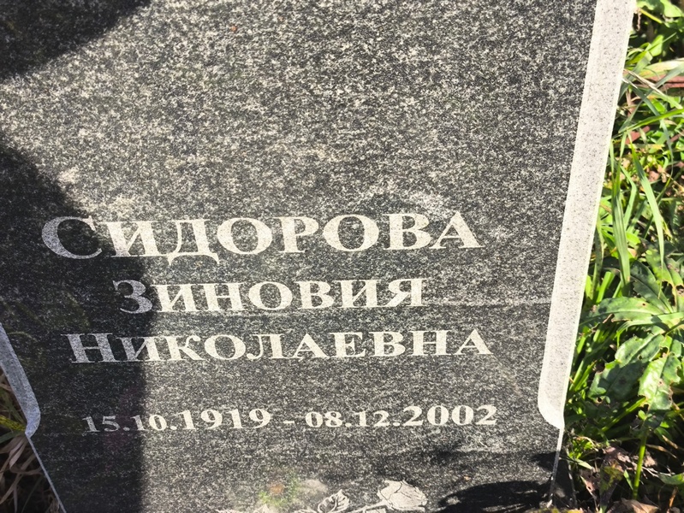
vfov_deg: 29.1
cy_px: 256
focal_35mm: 50
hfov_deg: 38.2
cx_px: 342
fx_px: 988
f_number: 1.7
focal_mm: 4.71
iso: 50
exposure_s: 1/240
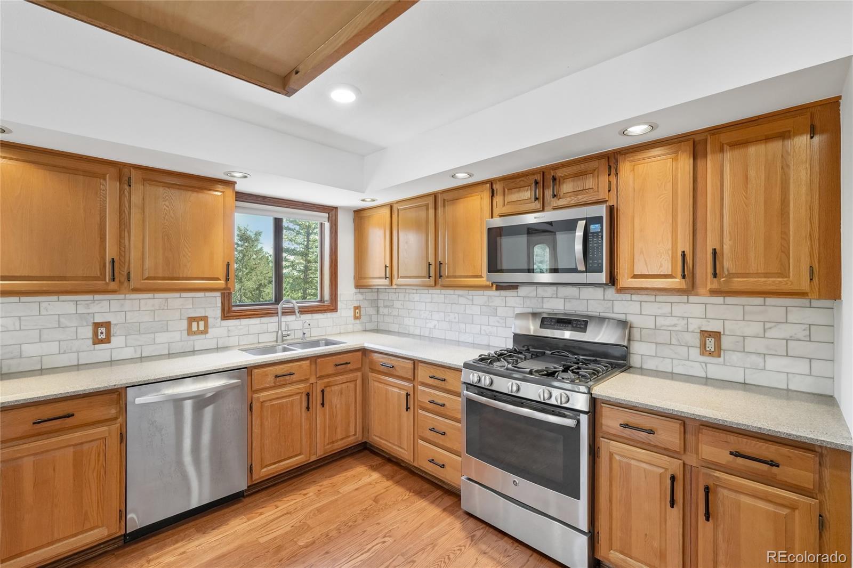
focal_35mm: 15
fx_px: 355
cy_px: 284
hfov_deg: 100.4
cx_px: 426
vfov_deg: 77.3
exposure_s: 1/15
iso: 800
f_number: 8
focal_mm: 10
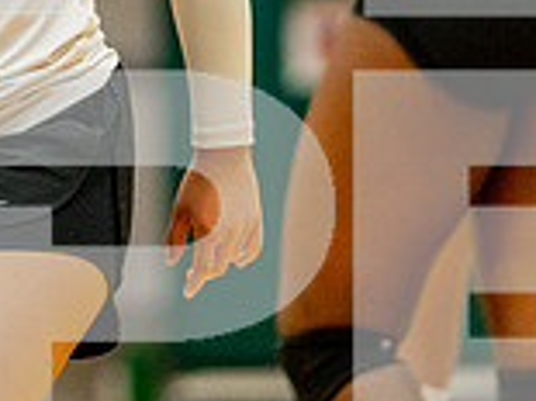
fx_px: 11155
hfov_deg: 2.7
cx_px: -118
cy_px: -164
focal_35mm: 721
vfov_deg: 2.1
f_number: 2.8
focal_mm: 200
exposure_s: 1/2500
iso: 2500
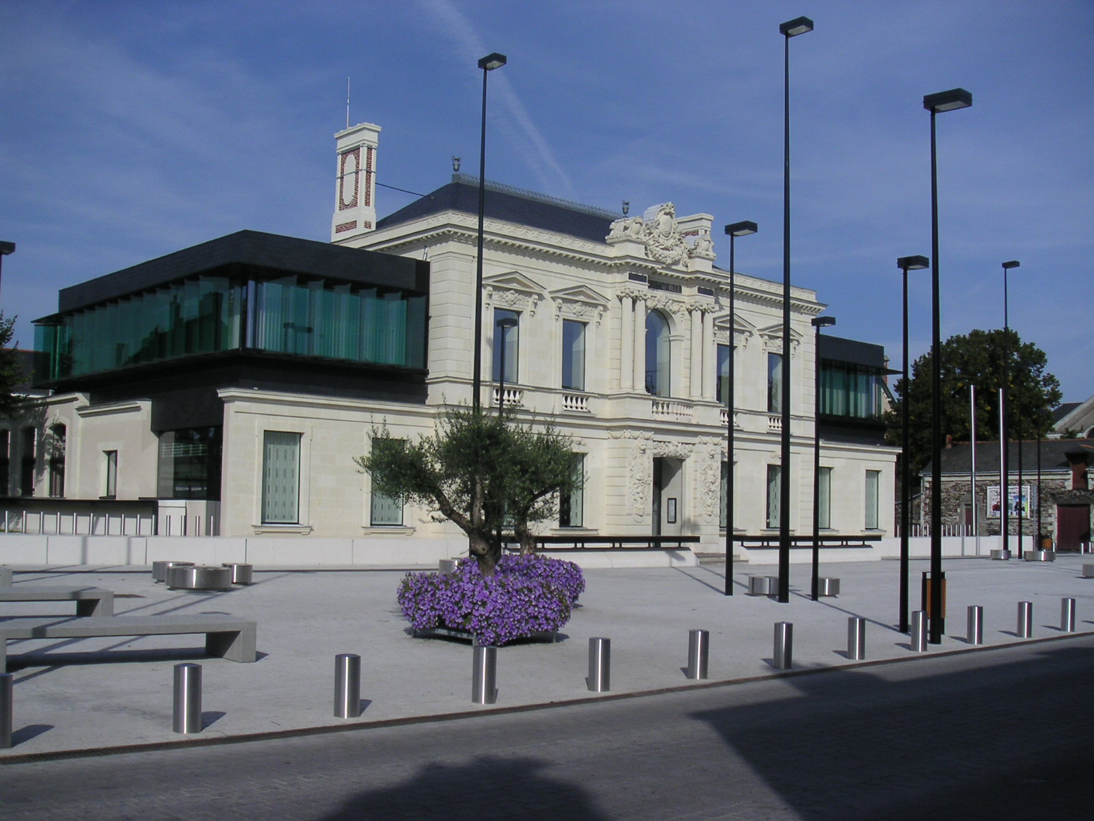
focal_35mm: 38
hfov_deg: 49.0
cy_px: 410
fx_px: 1201
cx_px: 547
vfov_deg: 37.7
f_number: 6.7
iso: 50
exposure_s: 1/350
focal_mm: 6
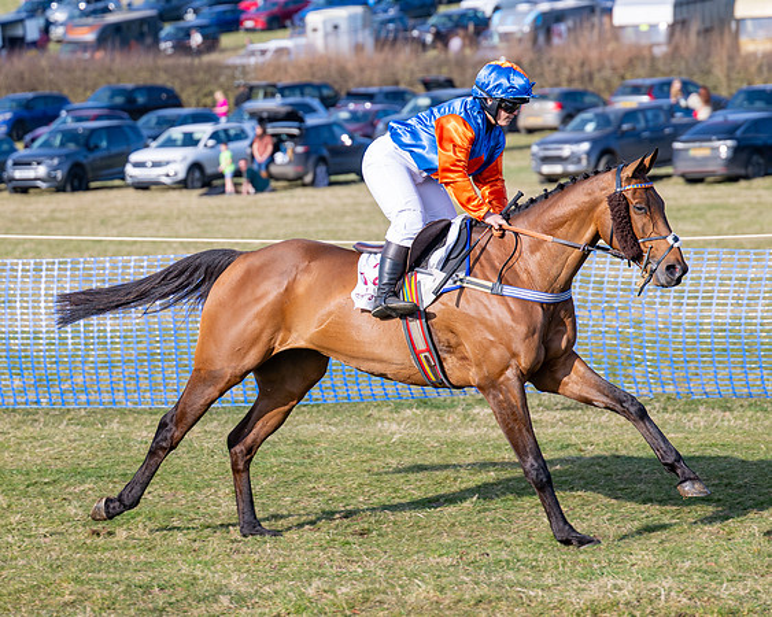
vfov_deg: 8.0
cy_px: 262
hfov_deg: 10.0
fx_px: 4399
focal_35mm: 193
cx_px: 349
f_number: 2.8
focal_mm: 95
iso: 100
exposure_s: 1/1250
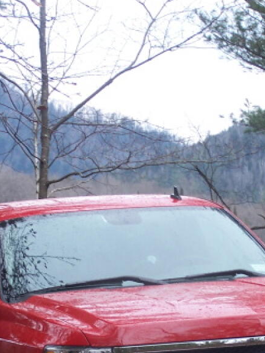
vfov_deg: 11.1
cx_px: 145
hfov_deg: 8.4
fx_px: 1805
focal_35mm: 177
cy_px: 315
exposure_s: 1/40
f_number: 3.2
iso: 80
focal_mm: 12.4
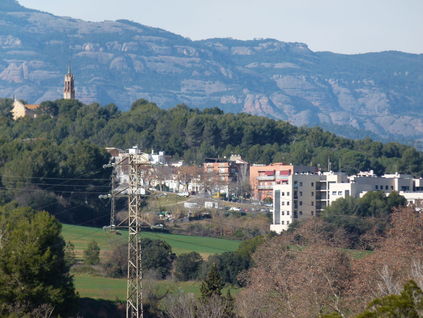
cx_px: 212
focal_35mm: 437
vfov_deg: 3.4
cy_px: 159
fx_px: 5340
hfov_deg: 4.5
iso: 100
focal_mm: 78.6
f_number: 4.3
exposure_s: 1/640
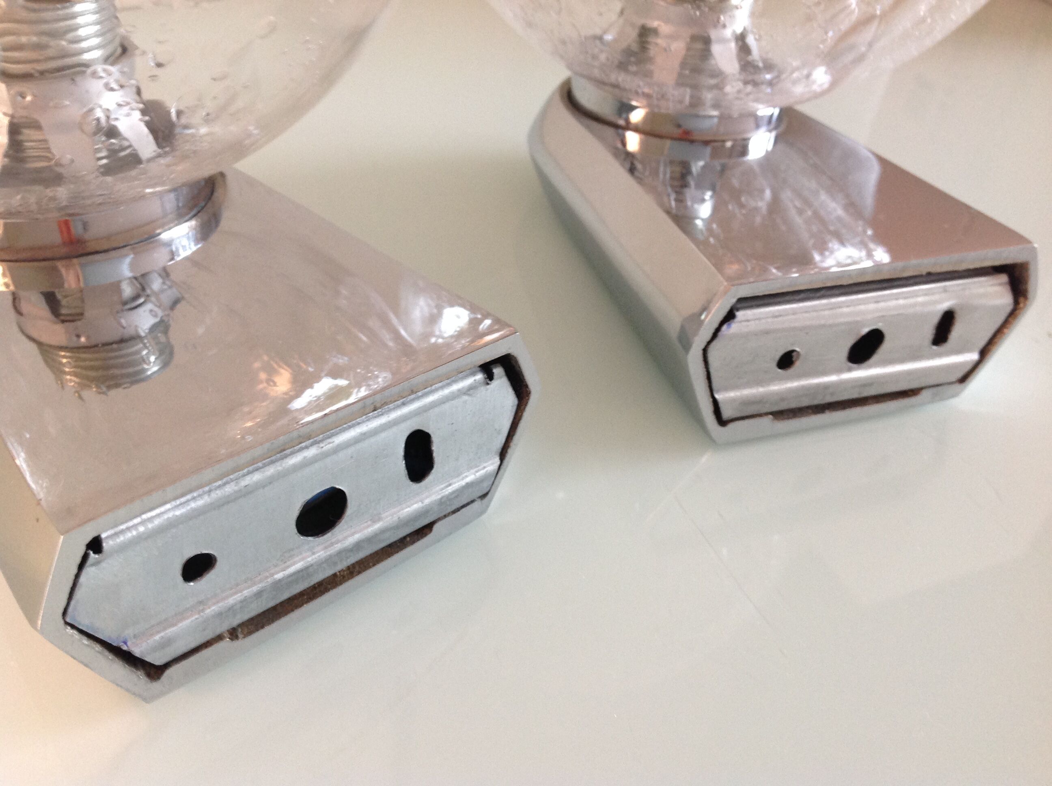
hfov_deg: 52.7
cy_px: 393
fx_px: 1062
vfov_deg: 40.6
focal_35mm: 35
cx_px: 526
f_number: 2.4
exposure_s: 1/15
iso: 125
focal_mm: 4.28
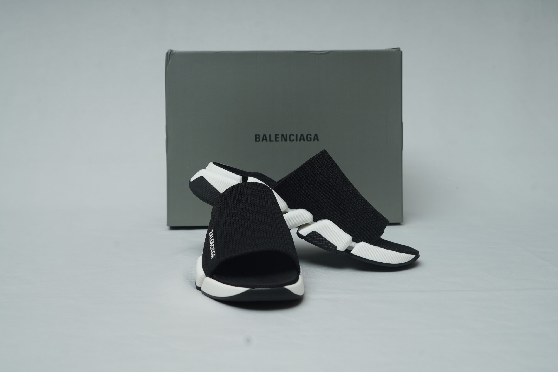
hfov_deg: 39.6
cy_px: 186
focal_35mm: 50
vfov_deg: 27.0
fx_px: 775
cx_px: 279
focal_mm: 50
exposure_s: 1/200
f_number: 6.3
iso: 320
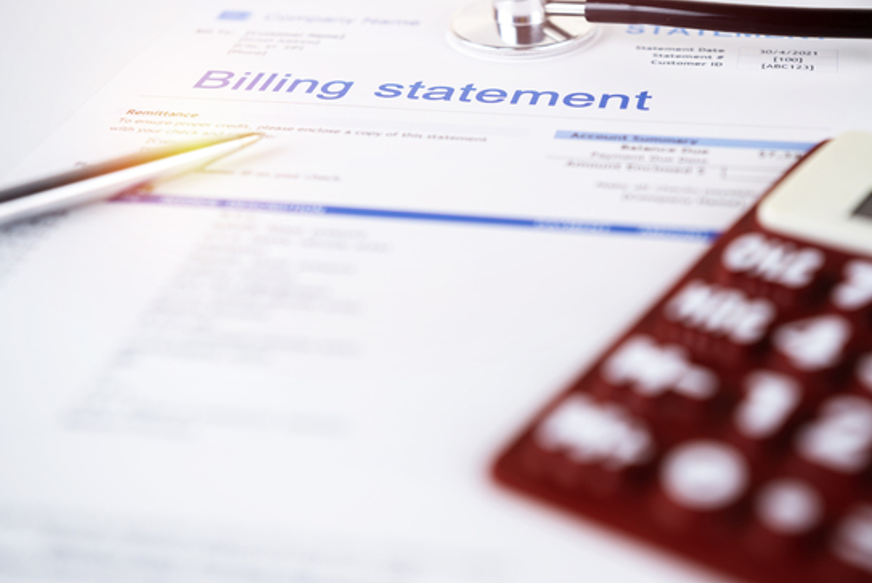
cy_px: 245
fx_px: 1285
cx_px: 485
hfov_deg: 37.4
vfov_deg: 25.5
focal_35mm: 53
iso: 100
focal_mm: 45
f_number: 2.8
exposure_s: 1/200
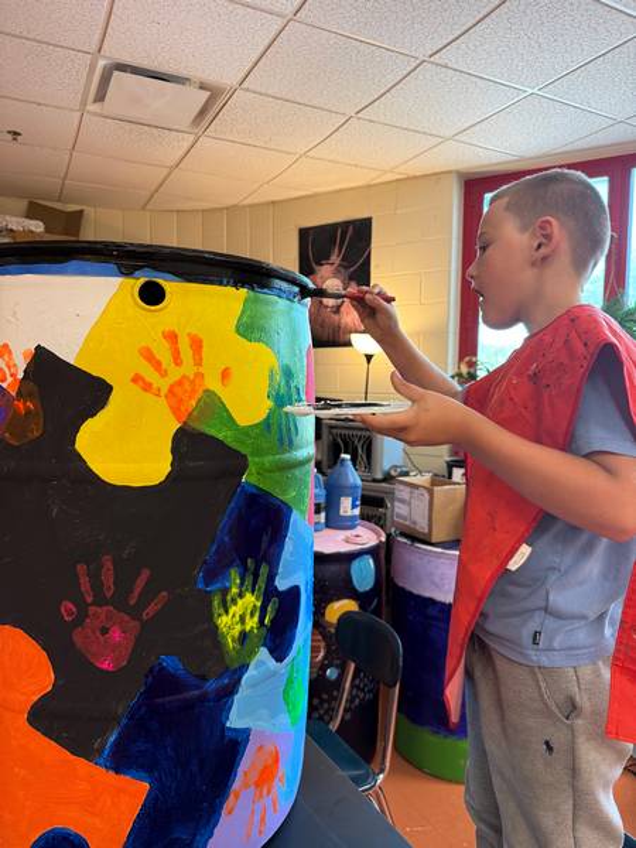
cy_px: 424
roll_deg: -0.4
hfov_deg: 56.8
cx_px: 318
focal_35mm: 24
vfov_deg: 71.6
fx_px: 588
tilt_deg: -3.6
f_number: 1.78
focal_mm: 6.76
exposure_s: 1/60
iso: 250
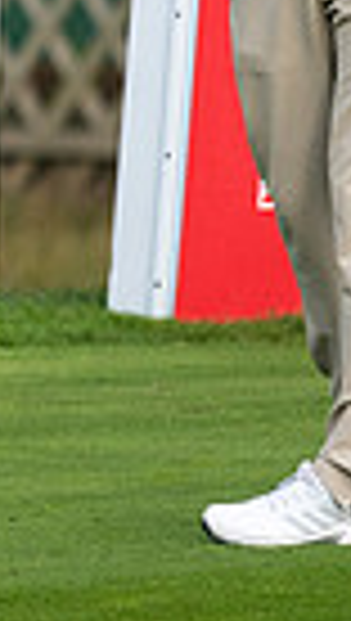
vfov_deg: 1.5
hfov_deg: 0.8
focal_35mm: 1454
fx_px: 23970
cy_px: -250
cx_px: -506
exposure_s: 1/640
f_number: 4
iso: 400
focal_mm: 300
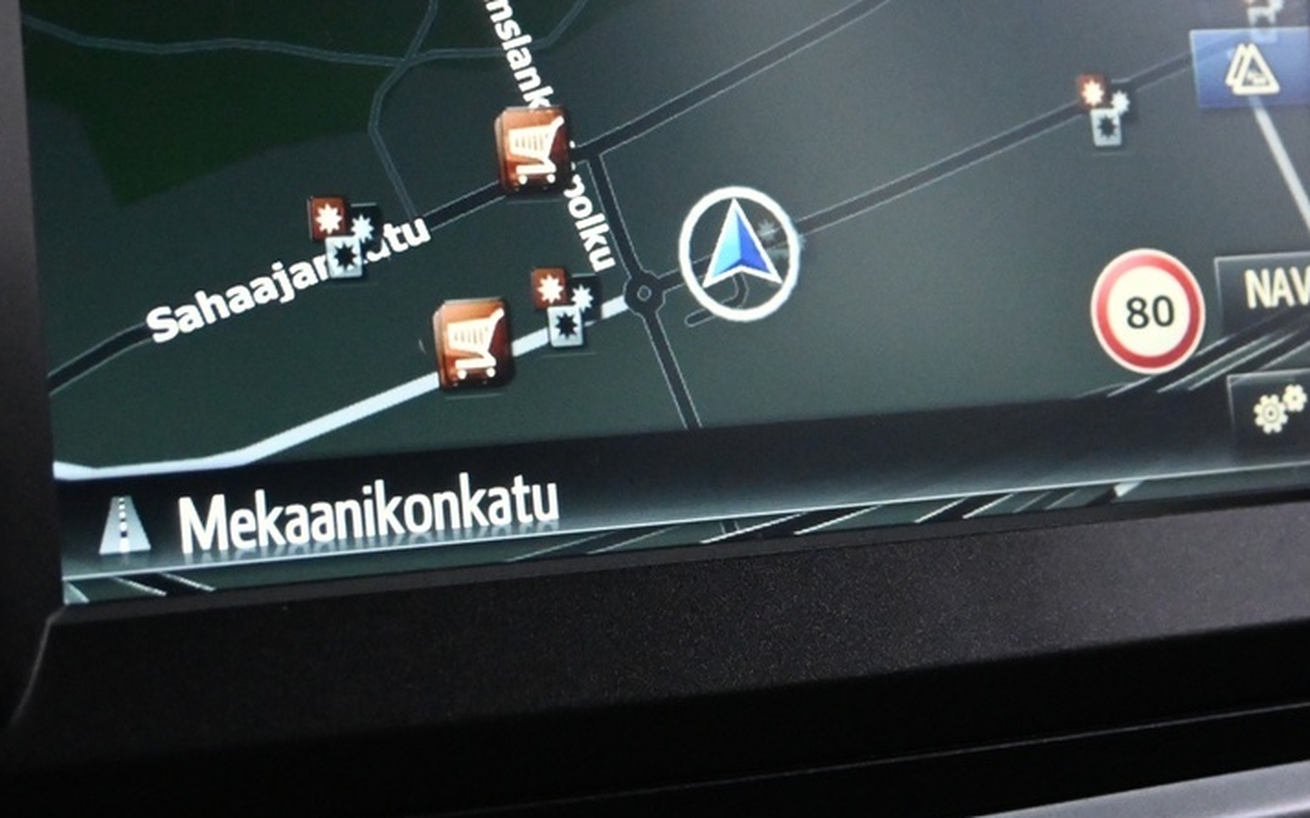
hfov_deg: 21.7
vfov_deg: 13.6
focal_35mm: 96
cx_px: 639
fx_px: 3411
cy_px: 169
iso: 3200
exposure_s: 1/50
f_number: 4.5
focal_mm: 27.5
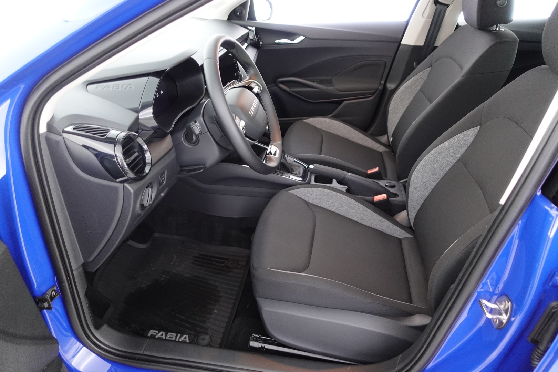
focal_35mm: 24
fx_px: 372
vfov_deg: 53.1
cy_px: 186
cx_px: 279
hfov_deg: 73.7
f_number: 1.8
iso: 800
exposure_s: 1/13
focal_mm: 9.4
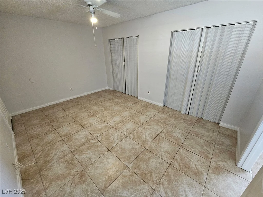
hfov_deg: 106.2
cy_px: 98
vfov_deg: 89.9
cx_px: 132
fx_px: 99
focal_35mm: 13
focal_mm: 2.2
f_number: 2.2
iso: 400
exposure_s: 1/60
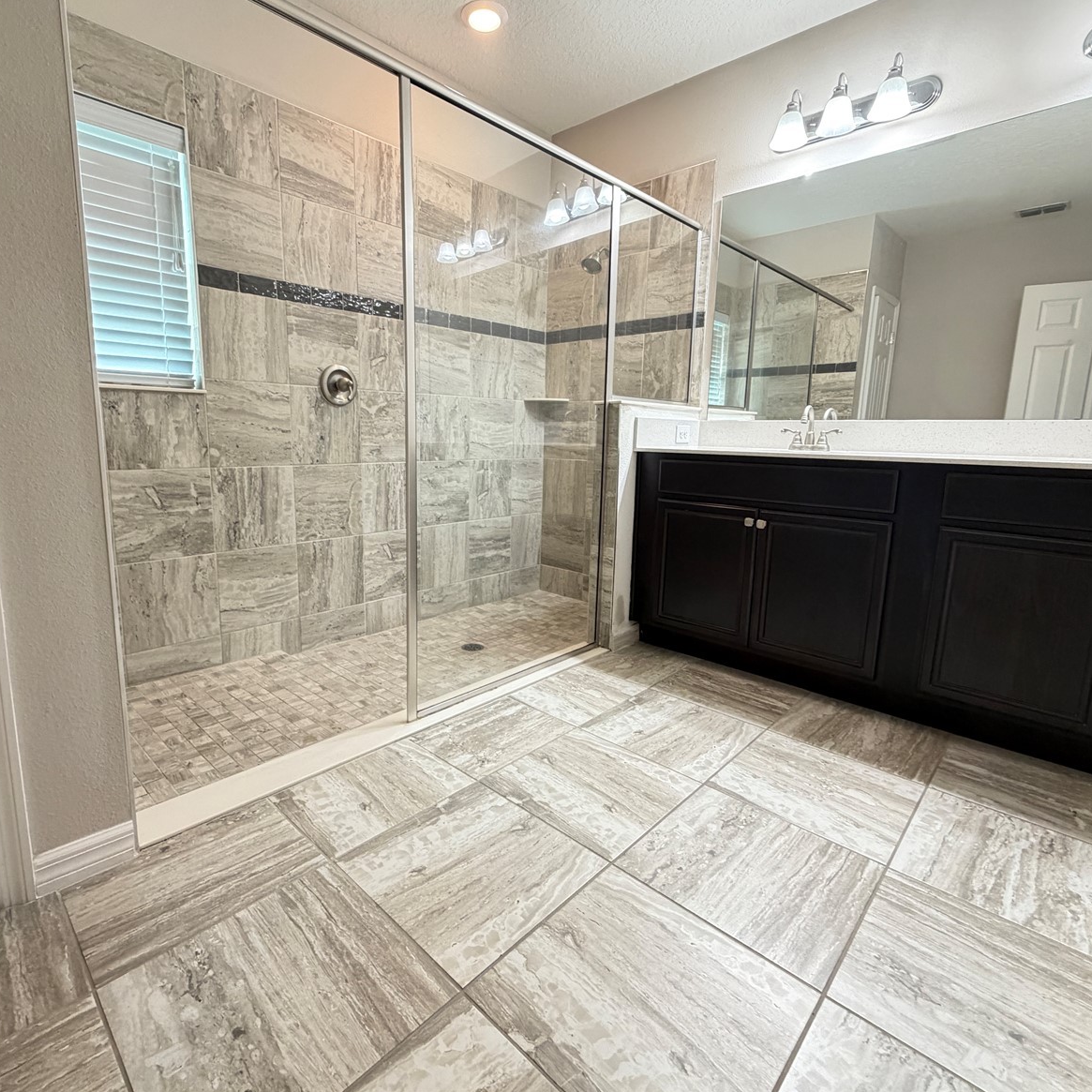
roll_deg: -0.5
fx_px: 607
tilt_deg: -9.6
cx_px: 512
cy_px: 532
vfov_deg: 84.0
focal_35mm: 17
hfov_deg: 83.9
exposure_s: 1/60
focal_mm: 2.22
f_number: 2.2
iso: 250
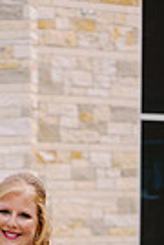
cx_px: -35
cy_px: 399
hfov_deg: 7.2
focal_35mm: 191
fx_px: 1298
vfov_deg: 10.3
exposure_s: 1/200
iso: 80
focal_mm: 57
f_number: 2.8
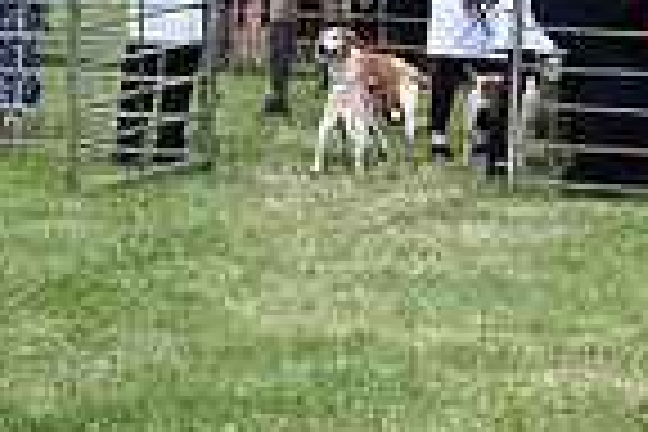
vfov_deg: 6.8
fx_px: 3636
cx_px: -594
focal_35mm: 202
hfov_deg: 9.6
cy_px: 171
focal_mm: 50
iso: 800
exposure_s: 1/1250
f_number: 9
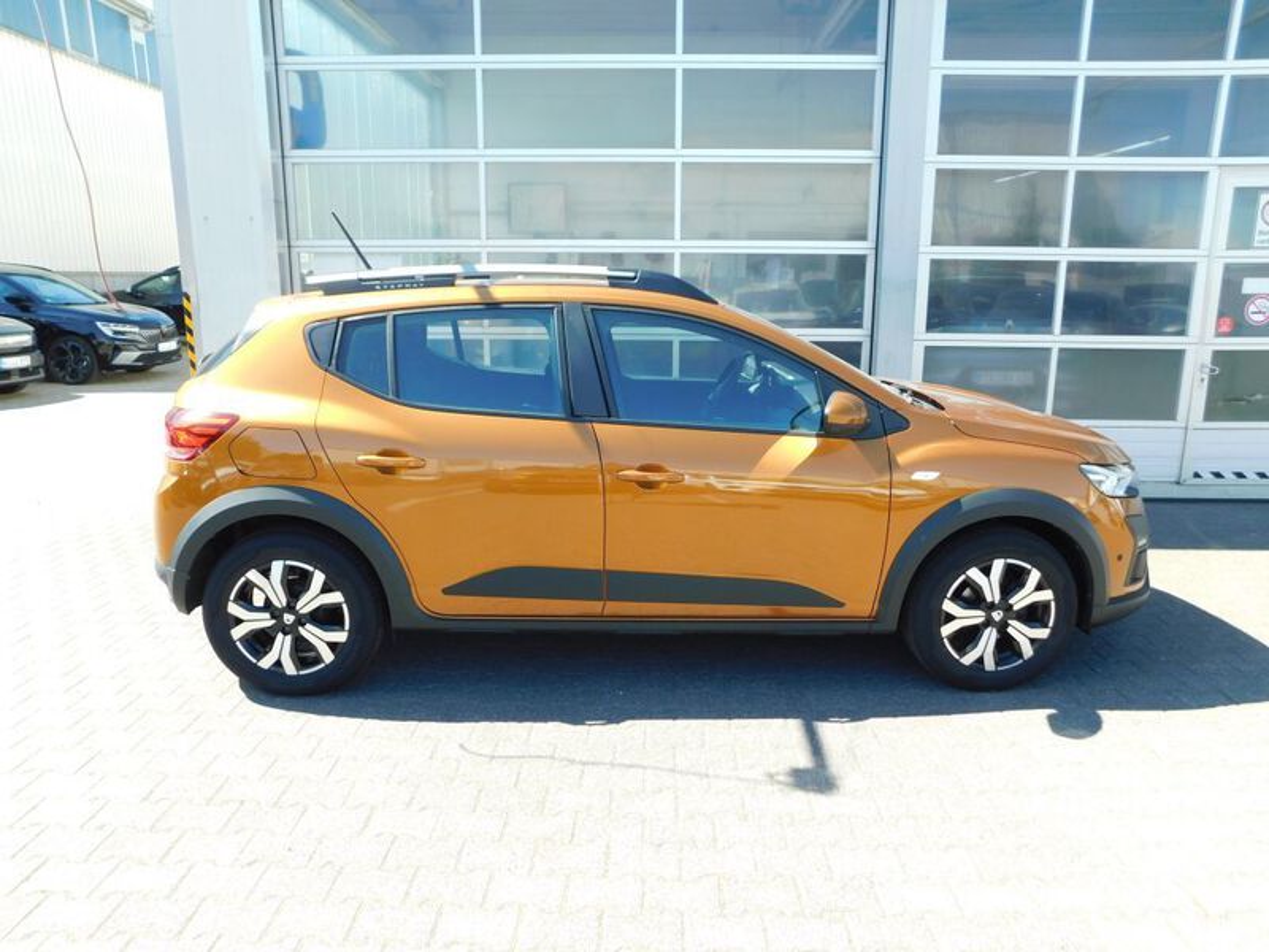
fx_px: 880
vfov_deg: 56.8
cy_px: 476
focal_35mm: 24
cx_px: 634
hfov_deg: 71.6
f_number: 3
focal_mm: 4.1
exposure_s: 1/320
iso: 125
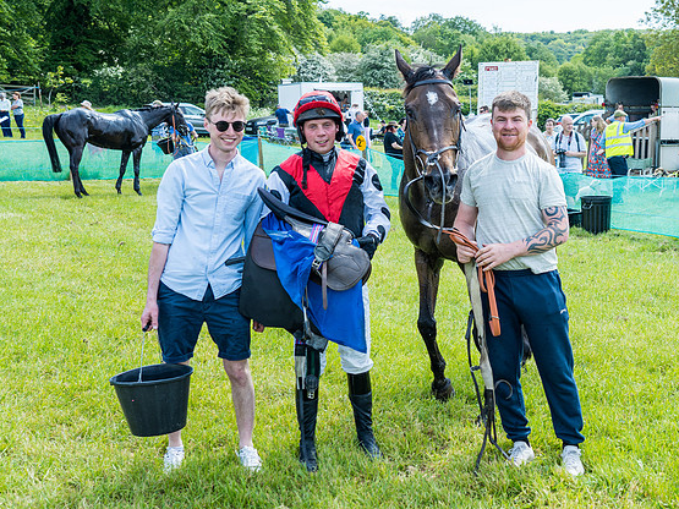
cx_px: 485
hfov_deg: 38.9
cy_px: 242
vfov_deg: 30.2
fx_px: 941
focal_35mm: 48
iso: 50
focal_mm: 30
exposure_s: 1/200
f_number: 5
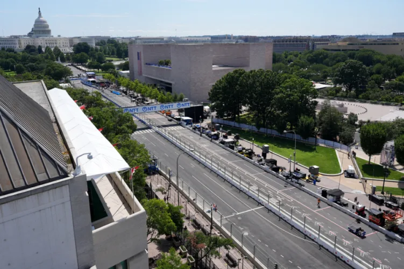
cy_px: 134
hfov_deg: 60.3
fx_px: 348
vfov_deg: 42.3
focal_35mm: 31
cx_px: 202
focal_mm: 31
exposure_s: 1/2000
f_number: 5.6
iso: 320
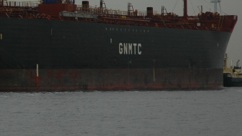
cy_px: -9
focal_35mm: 231
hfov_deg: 9.2
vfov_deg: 5.3
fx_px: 1483
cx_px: -21
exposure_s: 1/200
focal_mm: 62
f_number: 5.6
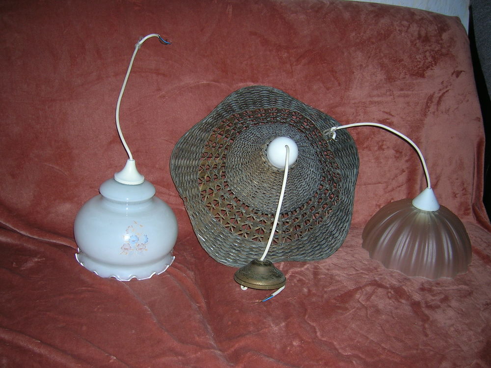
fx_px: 482
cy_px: 184
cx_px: 246
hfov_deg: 54.0
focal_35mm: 34
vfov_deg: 41.7
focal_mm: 5.7
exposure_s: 1/60.1
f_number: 2.9
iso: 50
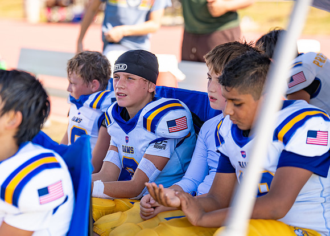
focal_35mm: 130
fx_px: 1219
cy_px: 102
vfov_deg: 11.0
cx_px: 127
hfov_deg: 15.4
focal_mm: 105
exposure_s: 1/640
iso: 100
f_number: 2.8
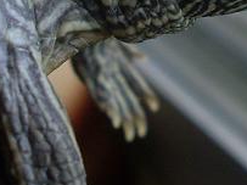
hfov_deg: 12.9
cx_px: 193
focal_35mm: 153
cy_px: -77
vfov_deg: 9.5
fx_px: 1091
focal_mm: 6.3
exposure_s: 1/125
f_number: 2.8
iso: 80
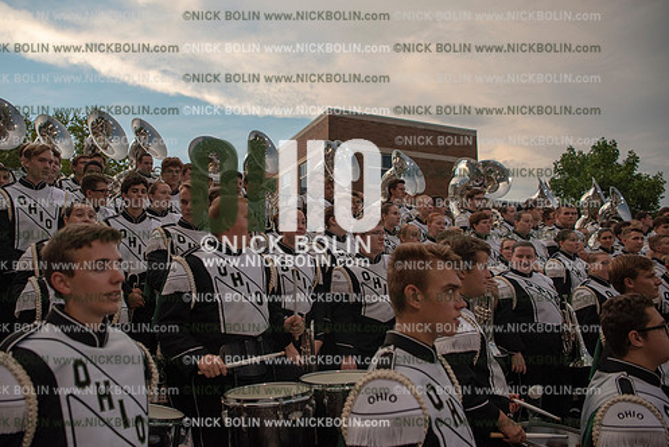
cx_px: 285
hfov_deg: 65.1
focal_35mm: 28
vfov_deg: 46.4
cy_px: 204
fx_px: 521
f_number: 3.2
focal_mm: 24
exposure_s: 1/640
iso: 800
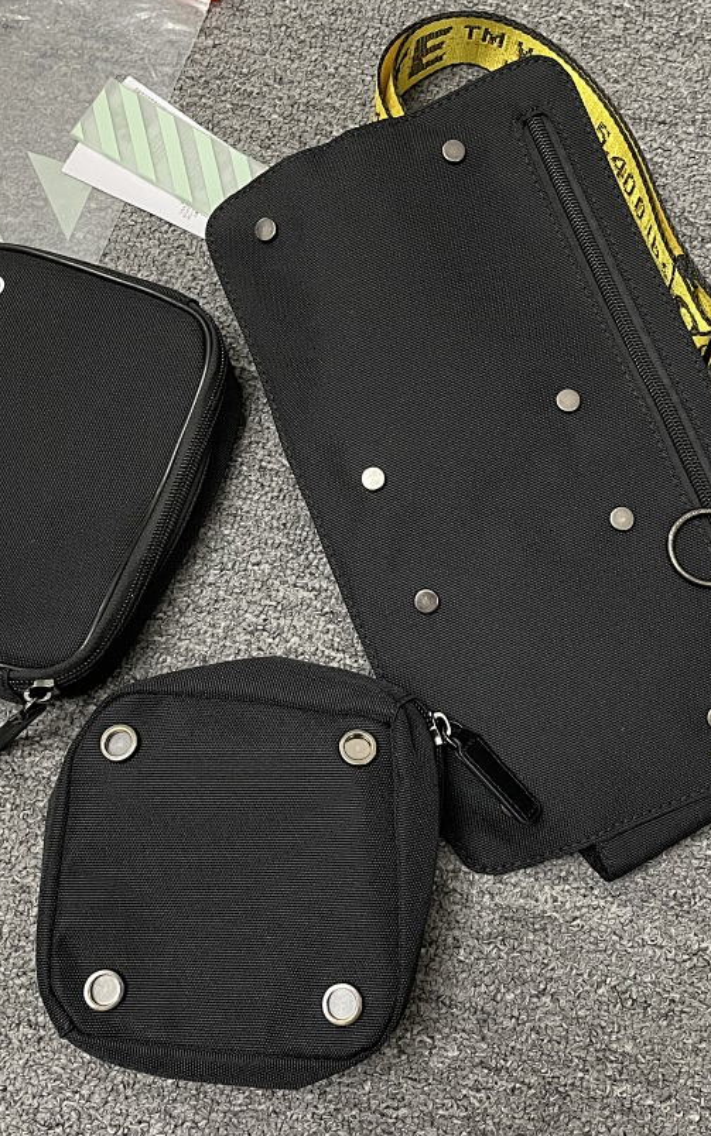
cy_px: 567
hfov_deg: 34.4
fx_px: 1146
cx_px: 379
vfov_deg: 52.7
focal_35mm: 37
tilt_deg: -75.7
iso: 500
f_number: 1.6
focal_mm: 4.2
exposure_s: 1/29
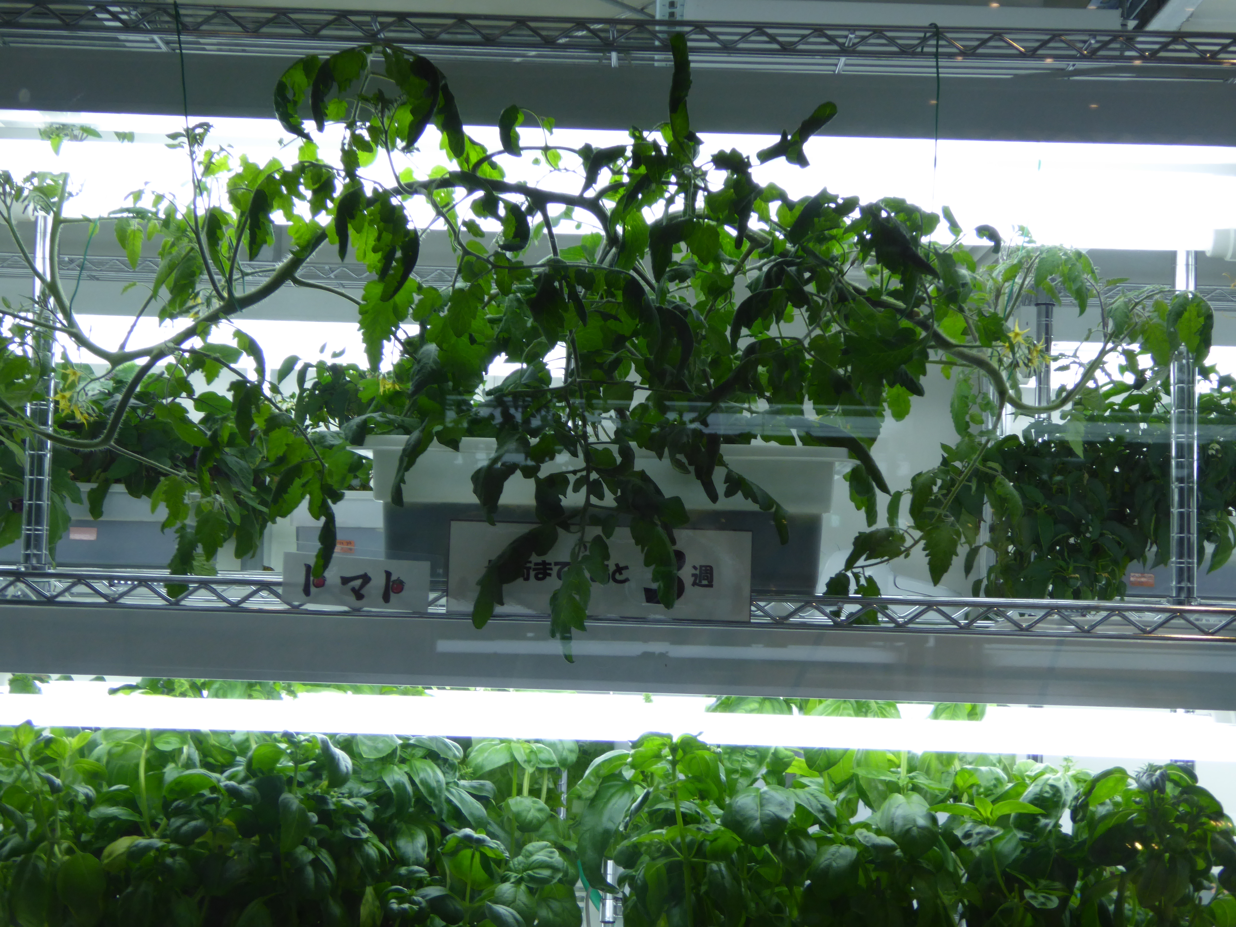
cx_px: 618
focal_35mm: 65
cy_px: 464
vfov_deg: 22.6
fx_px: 2321
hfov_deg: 29.8
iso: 125
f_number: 4.3
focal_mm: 10.9
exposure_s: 1/60
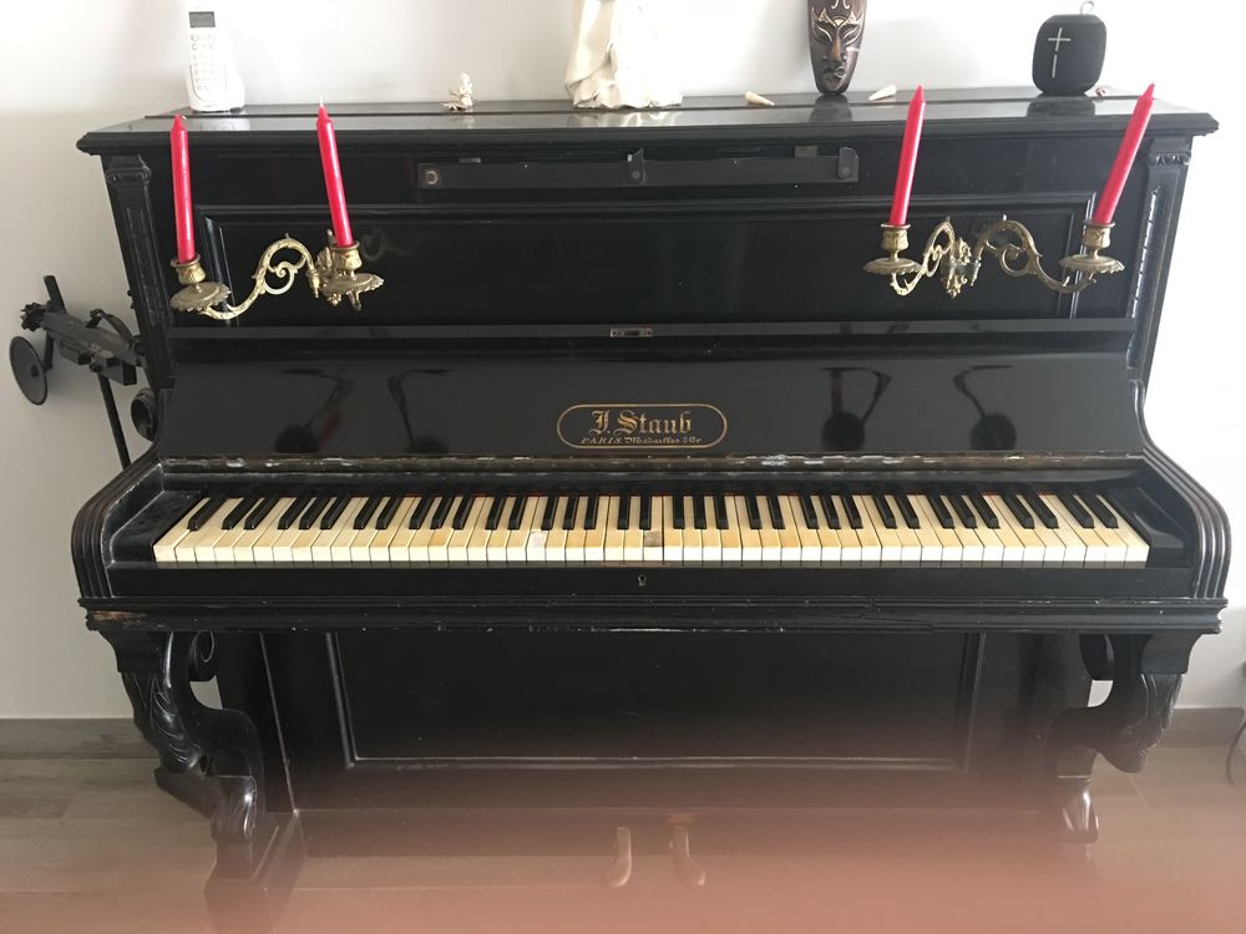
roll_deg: +1.3
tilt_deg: -23.5
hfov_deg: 61.7
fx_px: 1044
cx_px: 623
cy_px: 467
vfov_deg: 48.2
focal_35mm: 29
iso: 100
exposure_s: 1/8
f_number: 2.2
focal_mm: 4.15
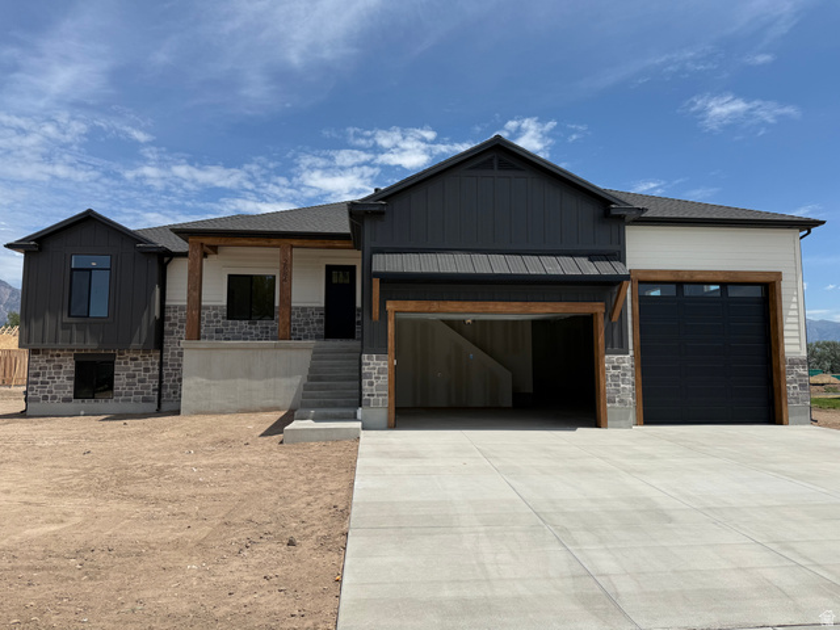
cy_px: 315
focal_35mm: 24
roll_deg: +0.1
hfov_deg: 71.6
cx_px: 420
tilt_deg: +5.8
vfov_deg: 56.8
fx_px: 582
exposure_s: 1/7353
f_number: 1.78
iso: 80
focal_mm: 6.76
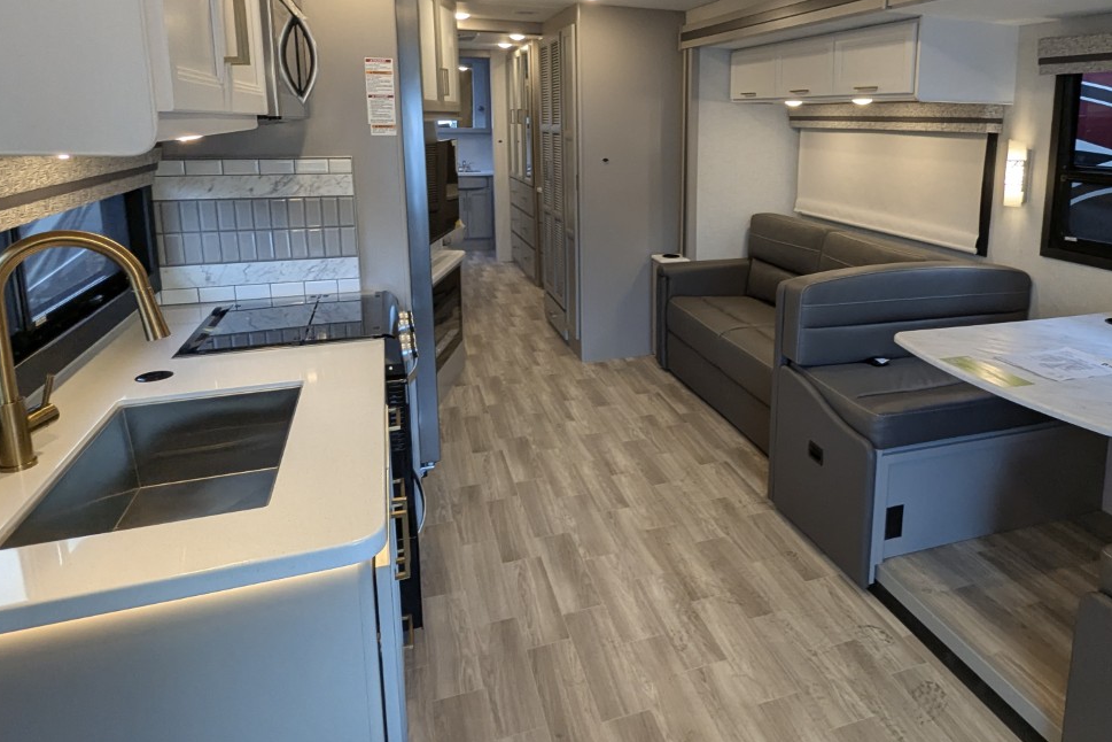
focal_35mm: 24
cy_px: 254
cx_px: 694
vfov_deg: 52.2
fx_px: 741
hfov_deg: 72.5
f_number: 2.2
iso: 115
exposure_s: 1/100
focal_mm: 2.35
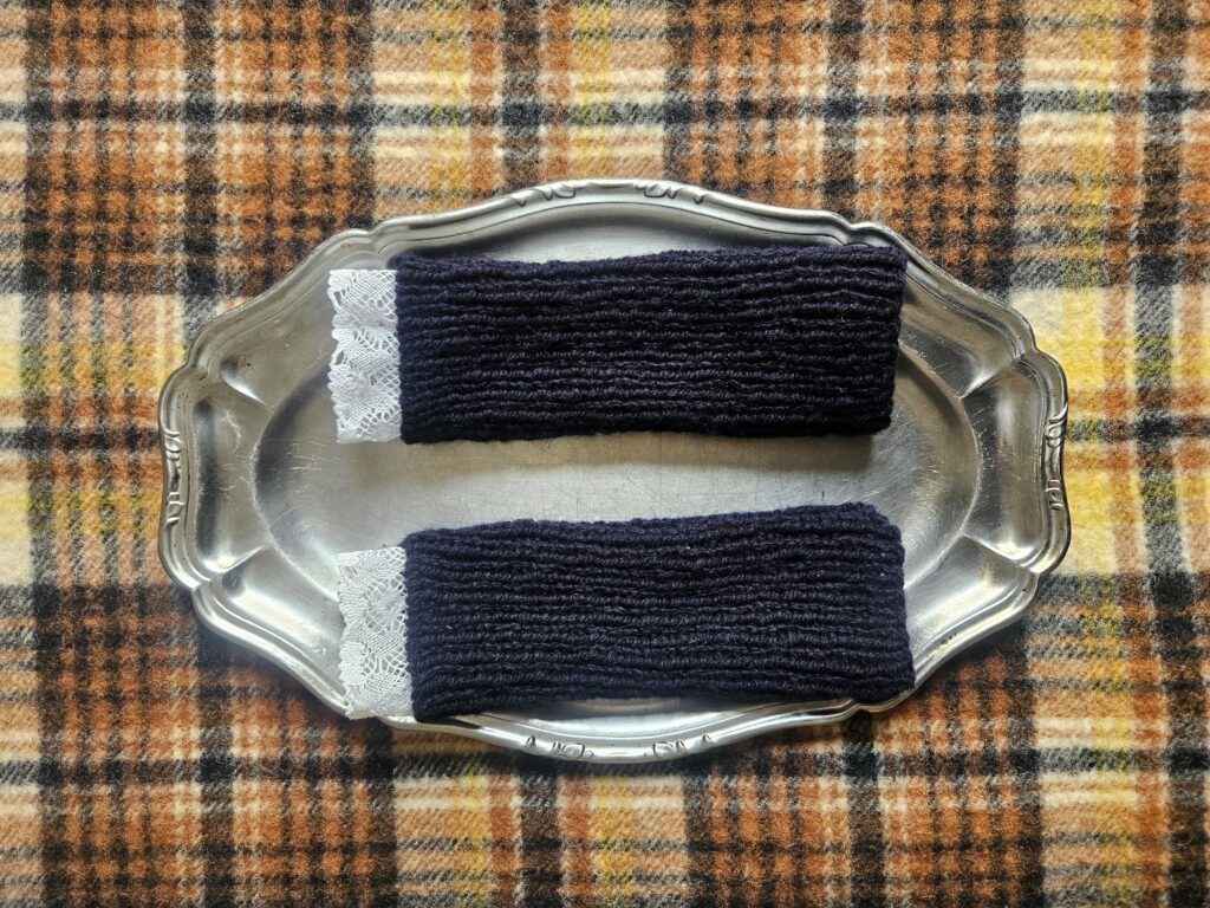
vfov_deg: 58.9
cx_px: 605
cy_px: 454
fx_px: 804
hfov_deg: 73.9
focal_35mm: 23
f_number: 1.8
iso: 250
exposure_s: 1/101
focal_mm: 5.4
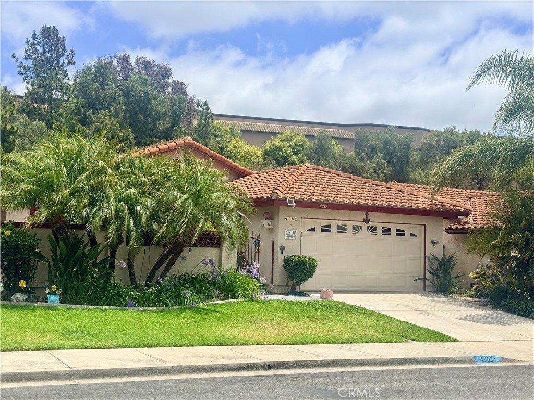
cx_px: 267
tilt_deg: +3.4
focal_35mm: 48
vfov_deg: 30.3
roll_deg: -0.4
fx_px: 740
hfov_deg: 39.7
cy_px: 200
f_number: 1.78
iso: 64
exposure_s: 1/7143
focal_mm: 6.76
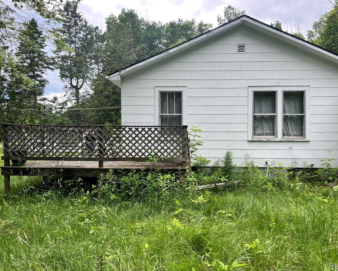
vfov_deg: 51.5
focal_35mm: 28
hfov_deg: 62.2
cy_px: 132
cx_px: 180
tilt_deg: +1.5
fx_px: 280
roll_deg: -0.4
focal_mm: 5.7
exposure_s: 1/733
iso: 50
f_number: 1.5
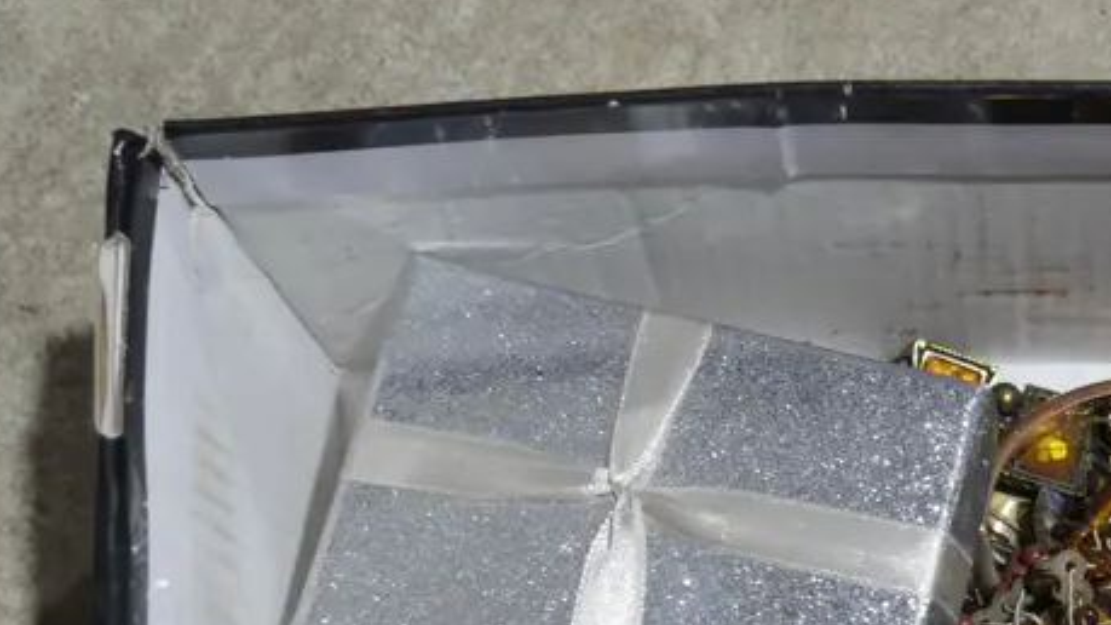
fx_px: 3004
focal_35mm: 102
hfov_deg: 20.1
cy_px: 802
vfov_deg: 11.6
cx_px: 1205
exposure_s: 1/60
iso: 500
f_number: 4.6
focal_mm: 21
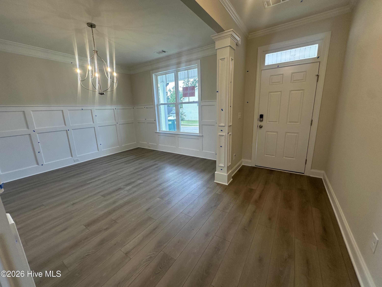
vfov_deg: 85.7
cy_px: 144
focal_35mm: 14
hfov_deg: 102.1
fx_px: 154
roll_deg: +2.1
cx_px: 191
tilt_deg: -12.1
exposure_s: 1/120
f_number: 2.2
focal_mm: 2.22
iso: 125
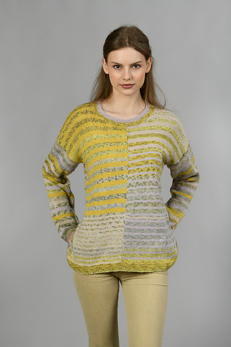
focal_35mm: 90
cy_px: 174
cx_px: 116
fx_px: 866
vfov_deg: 22.6
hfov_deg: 15.2
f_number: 22
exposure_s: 1/160
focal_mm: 90
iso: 64
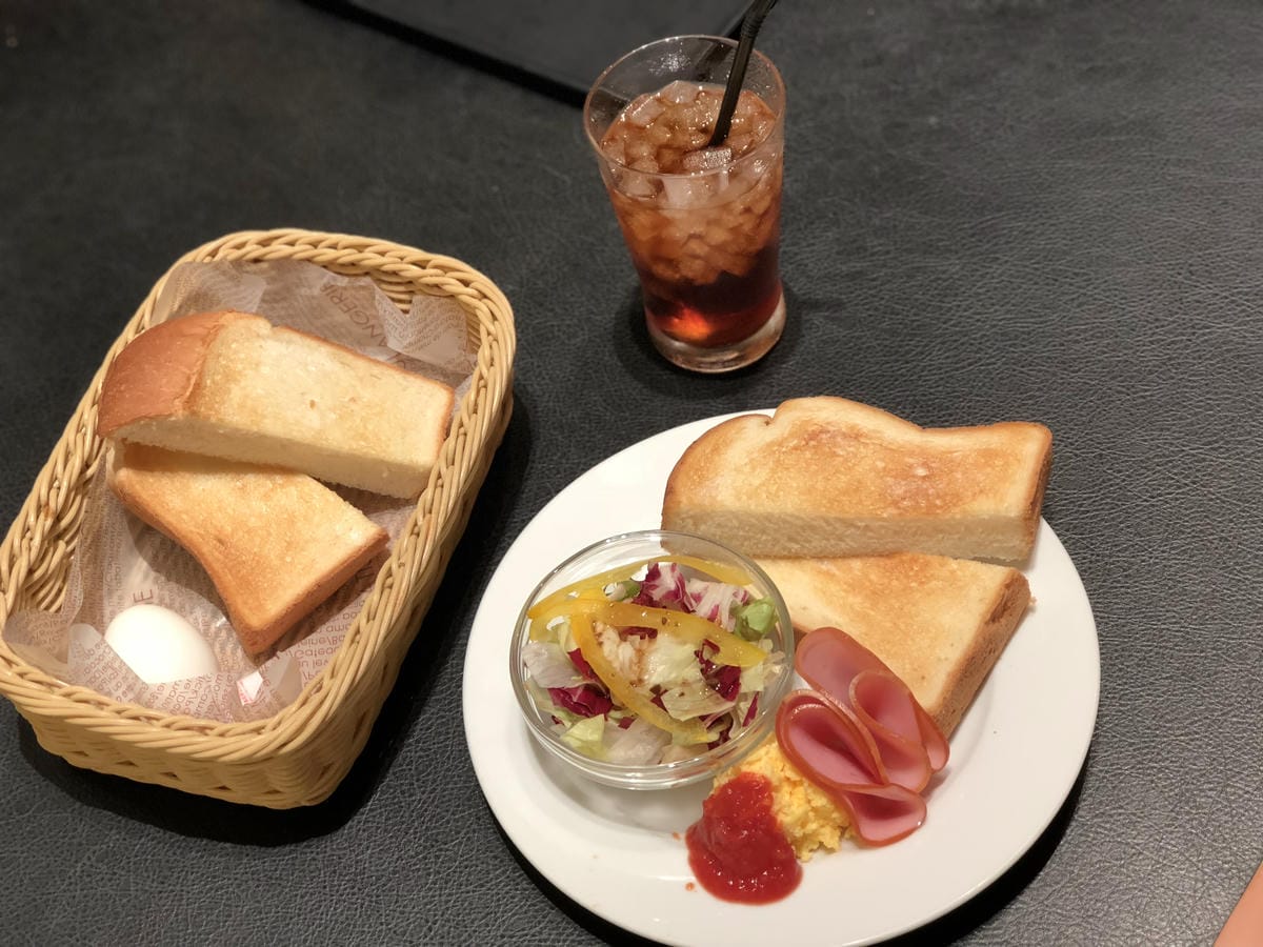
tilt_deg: -53.7
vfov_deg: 25.7
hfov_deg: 33.8
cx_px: 632
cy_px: 474
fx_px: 2080
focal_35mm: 57
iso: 160
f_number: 2.8
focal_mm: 6.6
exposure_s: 1/60
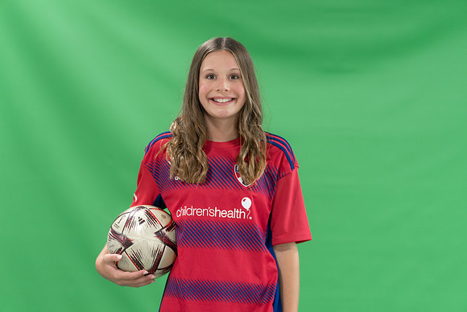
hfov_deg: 12.1
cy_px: 156
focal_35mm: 170
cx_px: 234
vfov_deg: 8.1
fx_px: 2206
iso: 1000
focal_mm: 170
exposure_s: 1/250
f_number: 2.8
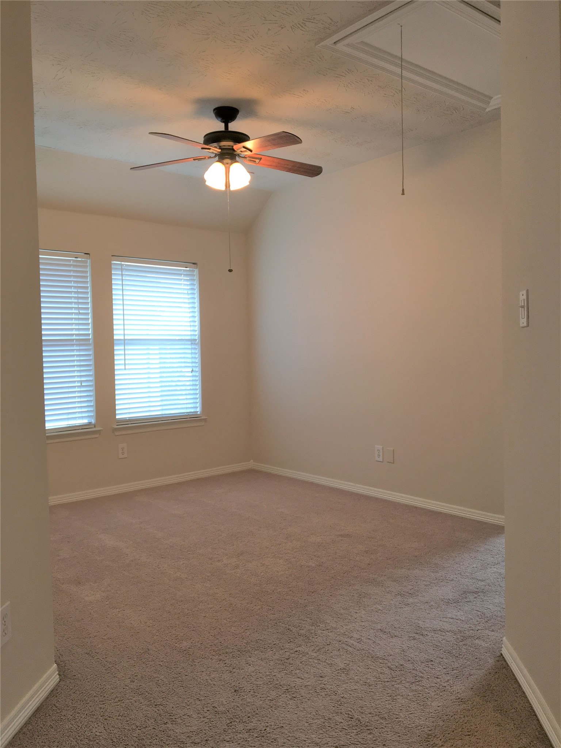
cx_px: 280
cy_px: 374
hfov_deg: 48.2
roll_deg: +0.6
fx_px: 627
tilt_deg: -2.1
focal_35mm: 29
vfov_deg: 61.7
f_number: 2.2
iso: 32
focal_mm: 4.15
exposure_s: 1/30
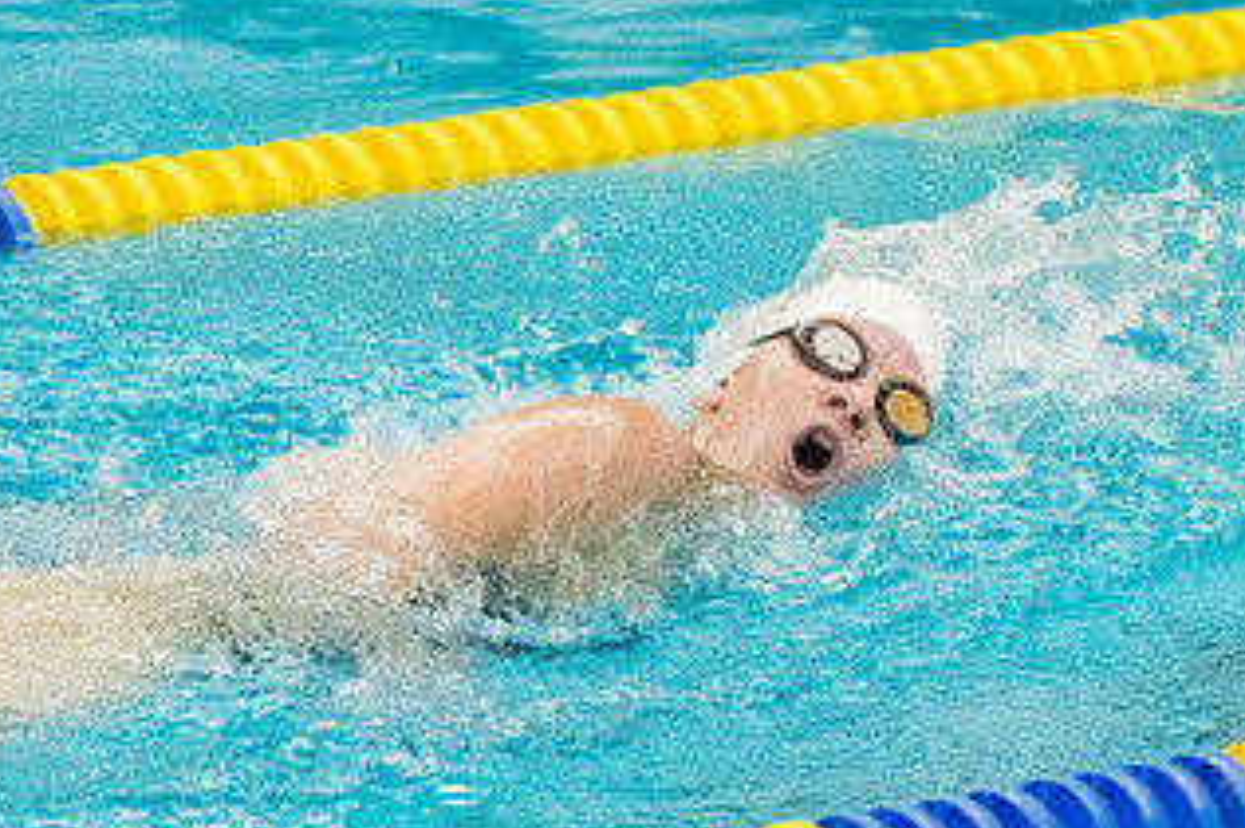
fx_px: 14717
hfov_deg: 4.8
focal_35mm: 426
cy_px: 402
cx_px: 749
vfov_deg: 3.2
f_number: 4.5
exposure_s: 1/1250
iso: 8000
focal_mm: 155
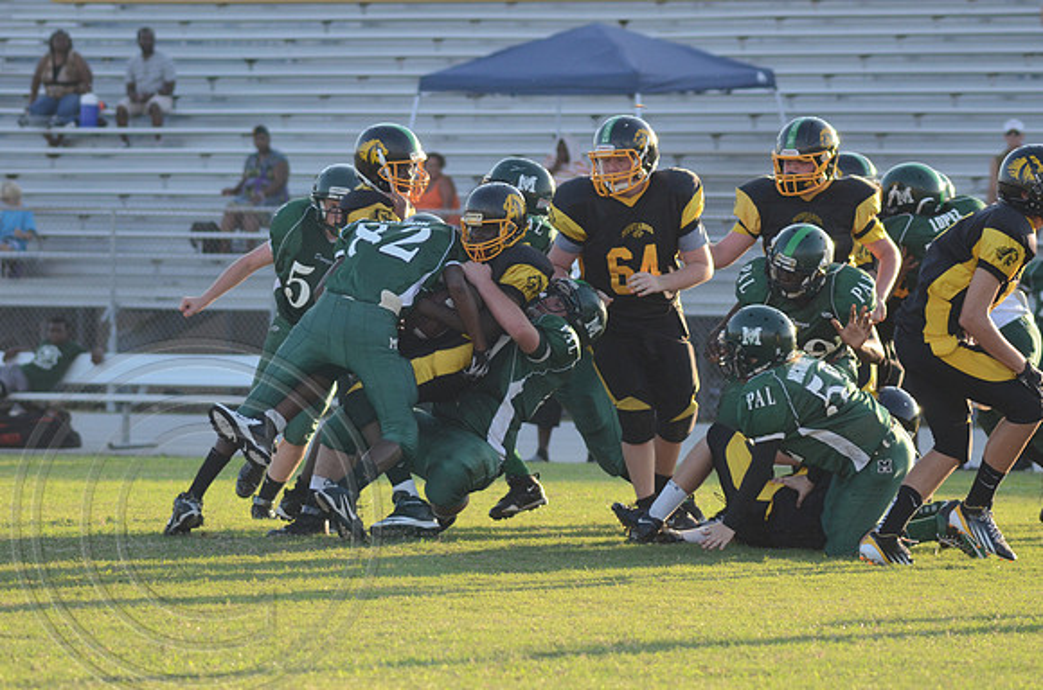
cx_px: 522
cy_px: 345
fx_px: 8673
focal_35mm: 300
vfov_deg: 4.6
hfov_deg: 6.9
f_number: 5.6
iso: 800
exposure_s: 1/800
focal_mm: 200
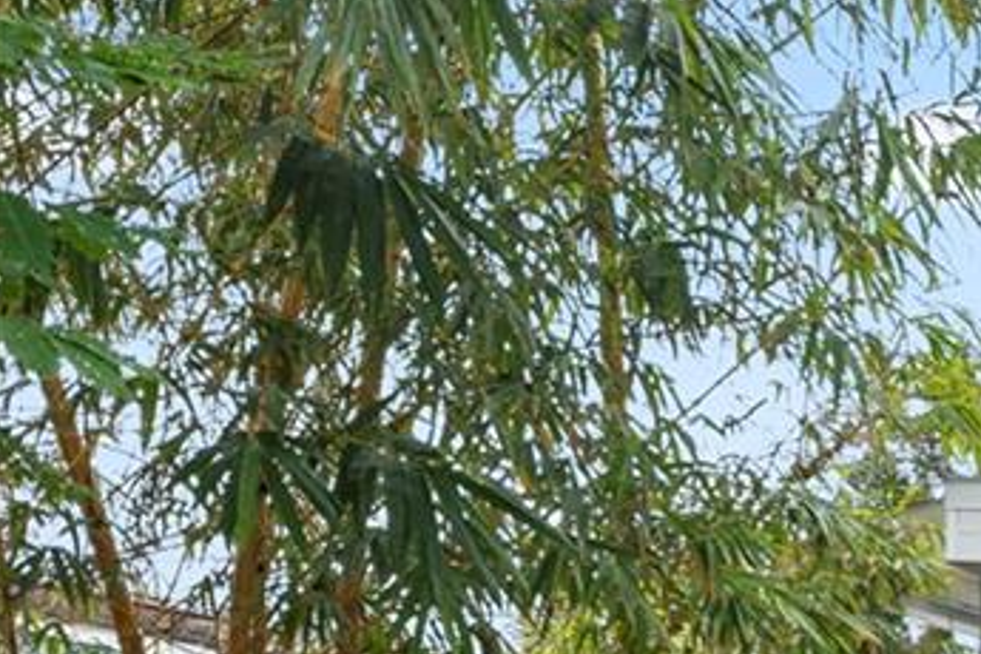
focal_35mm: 130
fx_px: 3542
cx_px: 2261
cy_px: 1038
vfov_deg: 10.1
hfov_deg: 12.7
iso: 100
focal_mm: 28
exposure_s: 1/25
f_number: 8
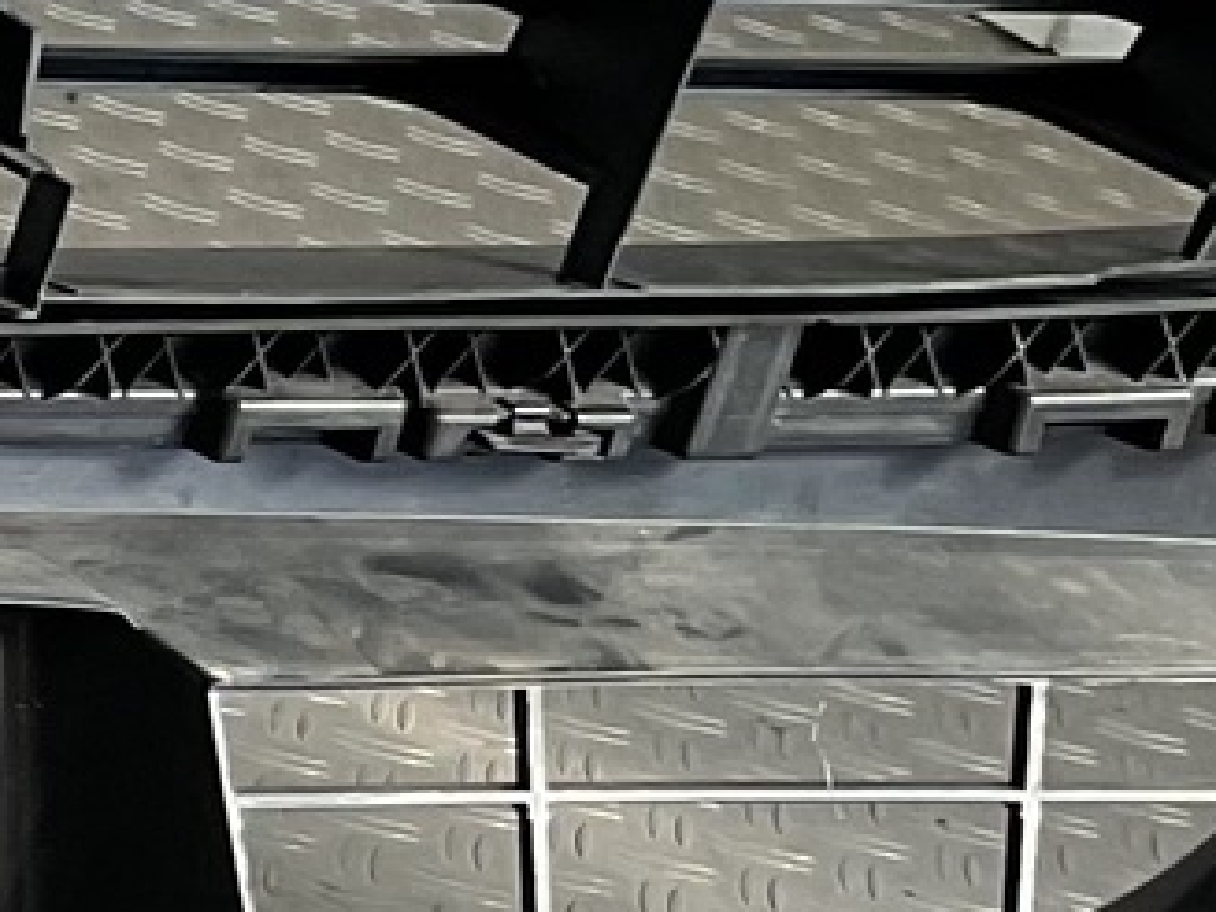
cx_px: -2198
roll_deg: -11.5
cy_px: 1023
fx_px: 6253
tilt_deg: -32.8
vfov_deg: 8.3
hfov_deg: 9.3
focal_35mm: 178
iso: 16
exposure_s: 1/251
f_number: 1.8
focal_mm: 3
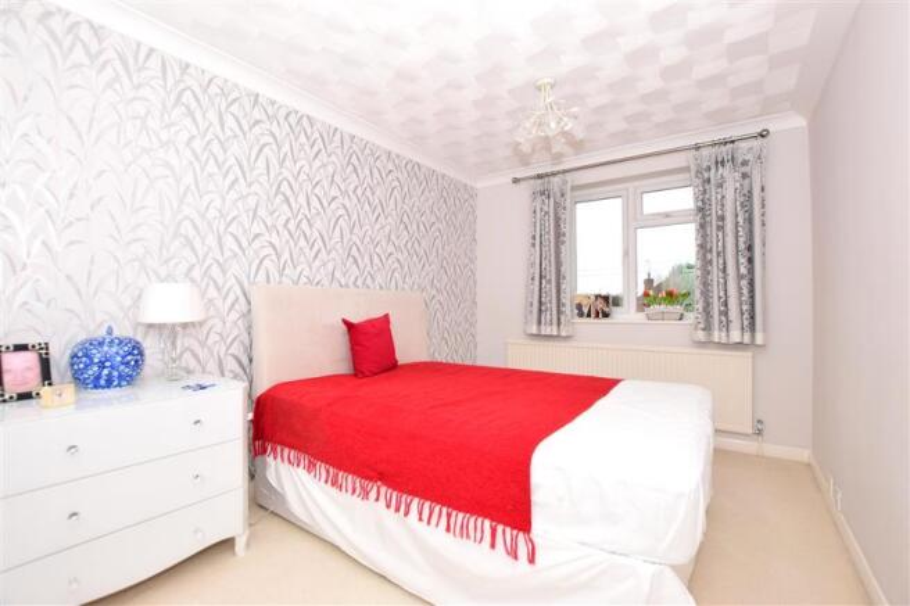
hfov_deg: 100.4
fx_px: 379
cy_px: 303
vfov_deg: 77.3
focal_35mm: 15
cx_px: 455
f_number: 5.6
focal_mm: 10
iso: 400
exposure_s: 1/200
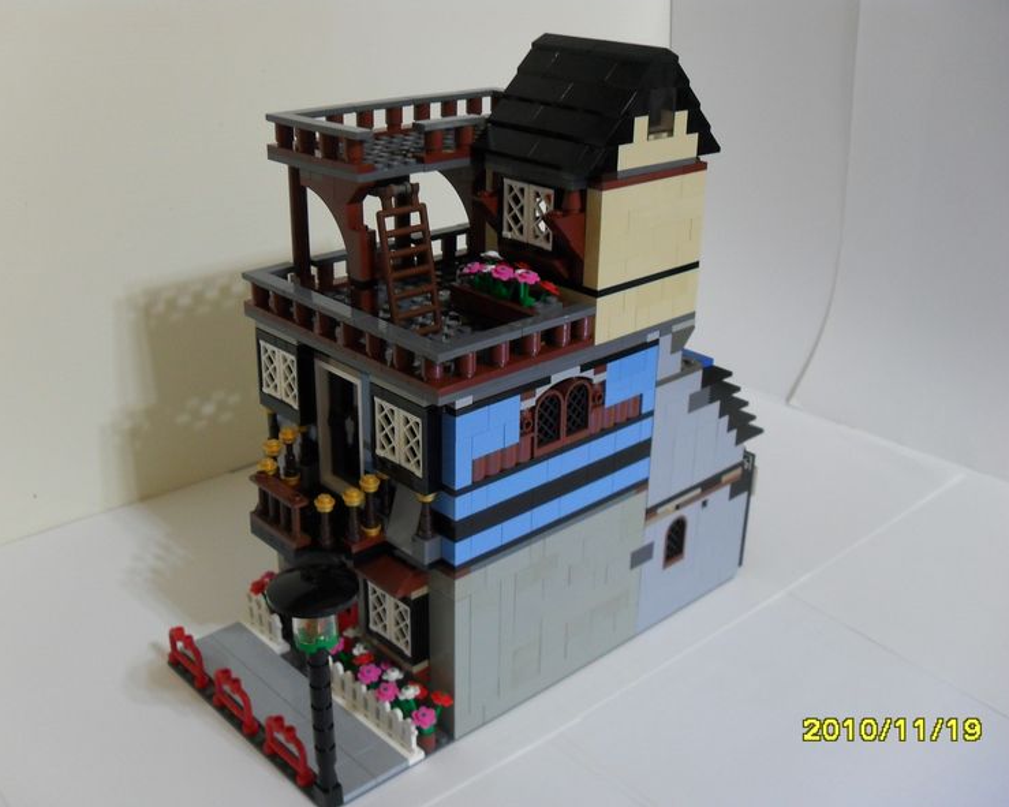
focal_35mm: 37
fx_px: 1105
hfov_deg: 49.1
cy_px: 399
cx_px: 475
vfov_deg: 40.1
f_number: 2.8
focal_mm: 6.2
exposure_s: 1/10
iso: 200
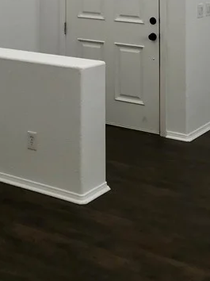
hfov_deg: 17.9
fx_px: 656
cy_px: -72
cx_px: 21
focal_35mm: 81
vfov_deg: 22.0
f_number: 1.8
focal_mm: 3.99
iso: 25
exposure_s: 1/120
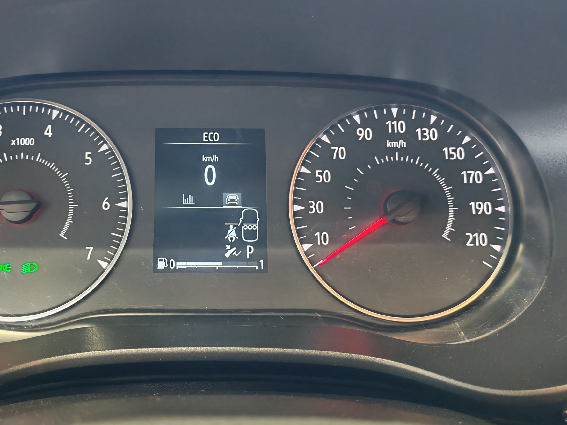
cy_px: 185
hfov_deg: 41.8
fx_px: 737
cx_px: 211
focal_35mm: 45
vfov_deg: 32.1
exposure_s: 1/33.3
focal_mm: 6.12
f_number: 1.9
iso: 2369
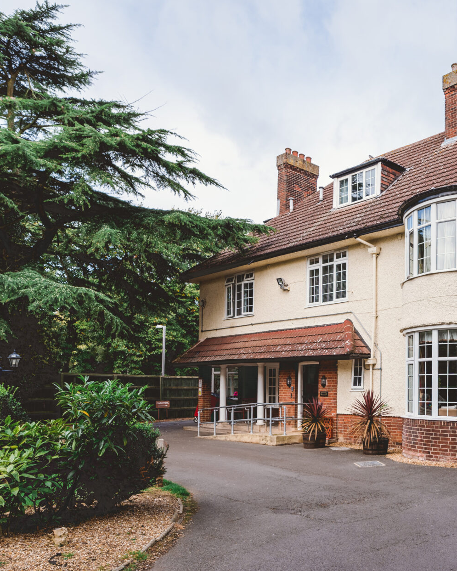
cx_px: 413
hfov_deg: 45.2
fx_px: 490
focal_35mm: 29
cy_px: 287
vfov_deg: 60.4
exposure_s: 1/250
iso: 110
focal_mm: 20
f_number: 6.3
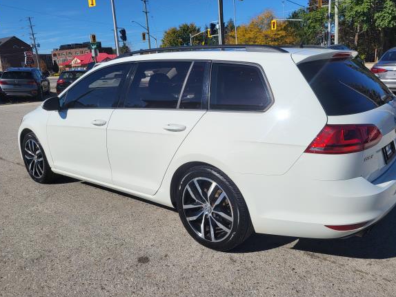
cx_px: 212
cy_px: 137
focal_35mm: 29
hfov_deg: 61.6
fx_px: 332
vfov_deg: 48.2
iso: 40
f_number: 1.8
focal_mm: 5.4
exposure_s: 1/5764
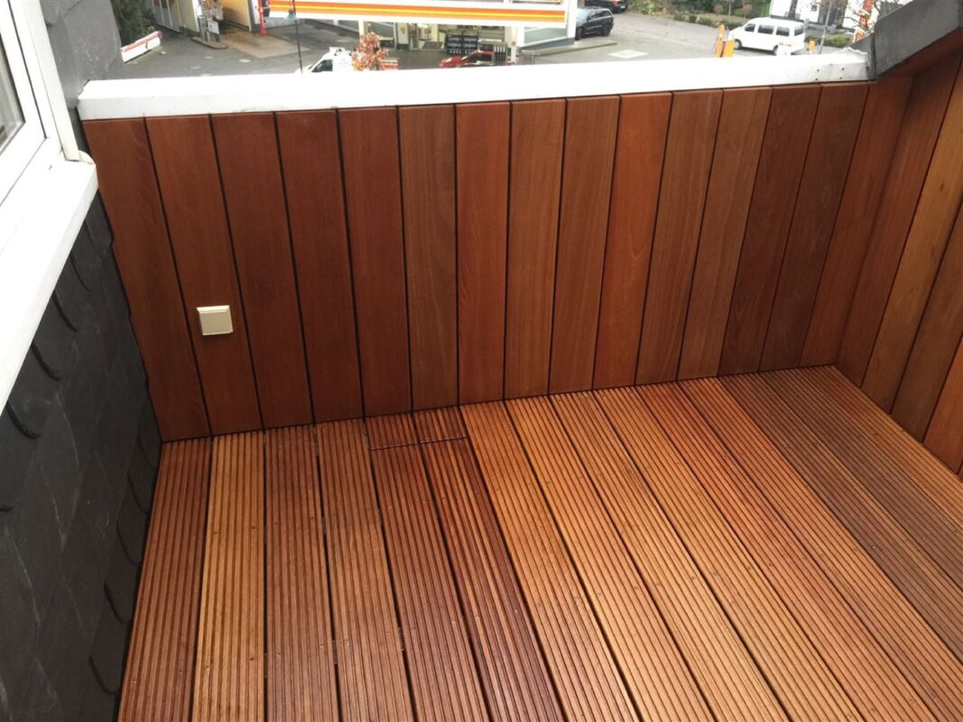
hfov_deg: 61.7
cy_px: 361
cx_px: 482
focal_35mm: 29
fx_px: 807
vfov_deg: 48.2
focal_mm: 4.15
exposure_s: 1/17
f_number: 2.2
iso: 50
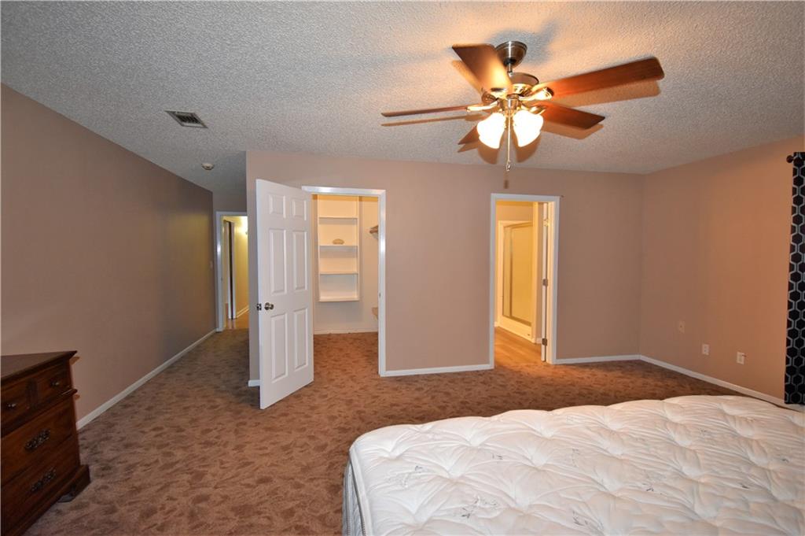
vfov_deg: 77.2
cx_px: 402
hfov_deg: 100.4
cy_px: 268
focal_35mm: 15
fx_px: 335
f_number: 4.5
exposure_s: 1/60
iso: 800
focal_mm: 10
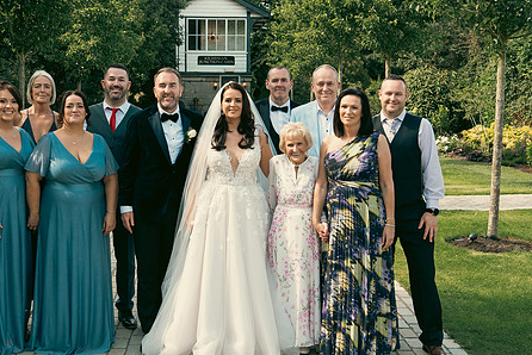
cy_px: 146
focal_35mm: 52
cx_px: 218
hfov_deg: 38.0
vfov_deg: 26.0
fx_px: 769
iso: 500
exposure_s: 1/500
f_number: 5.6
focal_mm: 27
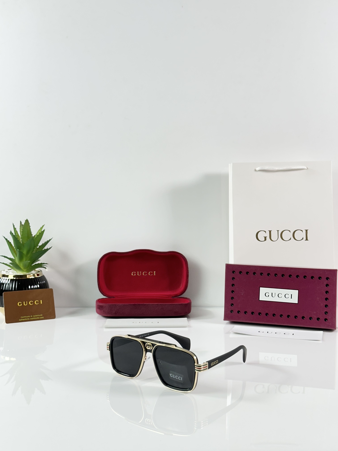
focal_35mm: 48
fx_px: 625
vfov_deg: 39.7
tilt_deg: -5.4
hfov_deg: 30.3
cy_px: 226
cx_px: 169
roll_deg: -0.5
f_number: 1.78
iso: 64
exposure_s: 1/100
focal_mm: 6.86
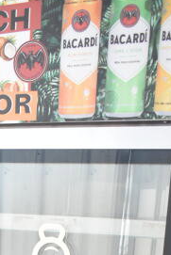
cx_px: 16
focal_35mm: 91
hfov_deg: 14.9
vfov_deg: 19.1
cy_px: 402
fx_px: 647
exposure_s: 1/30
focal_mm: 18
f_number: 3.5
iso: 1800
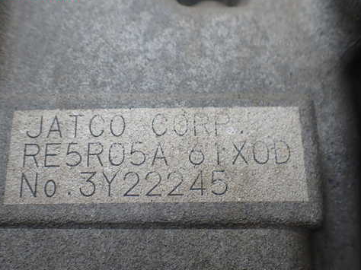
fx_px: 396
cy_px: 155
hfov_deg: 48.9
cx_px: 161
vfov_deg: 37.6
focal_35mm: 38
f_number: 2.3
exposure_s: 1/160
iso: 100
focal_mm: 5.4
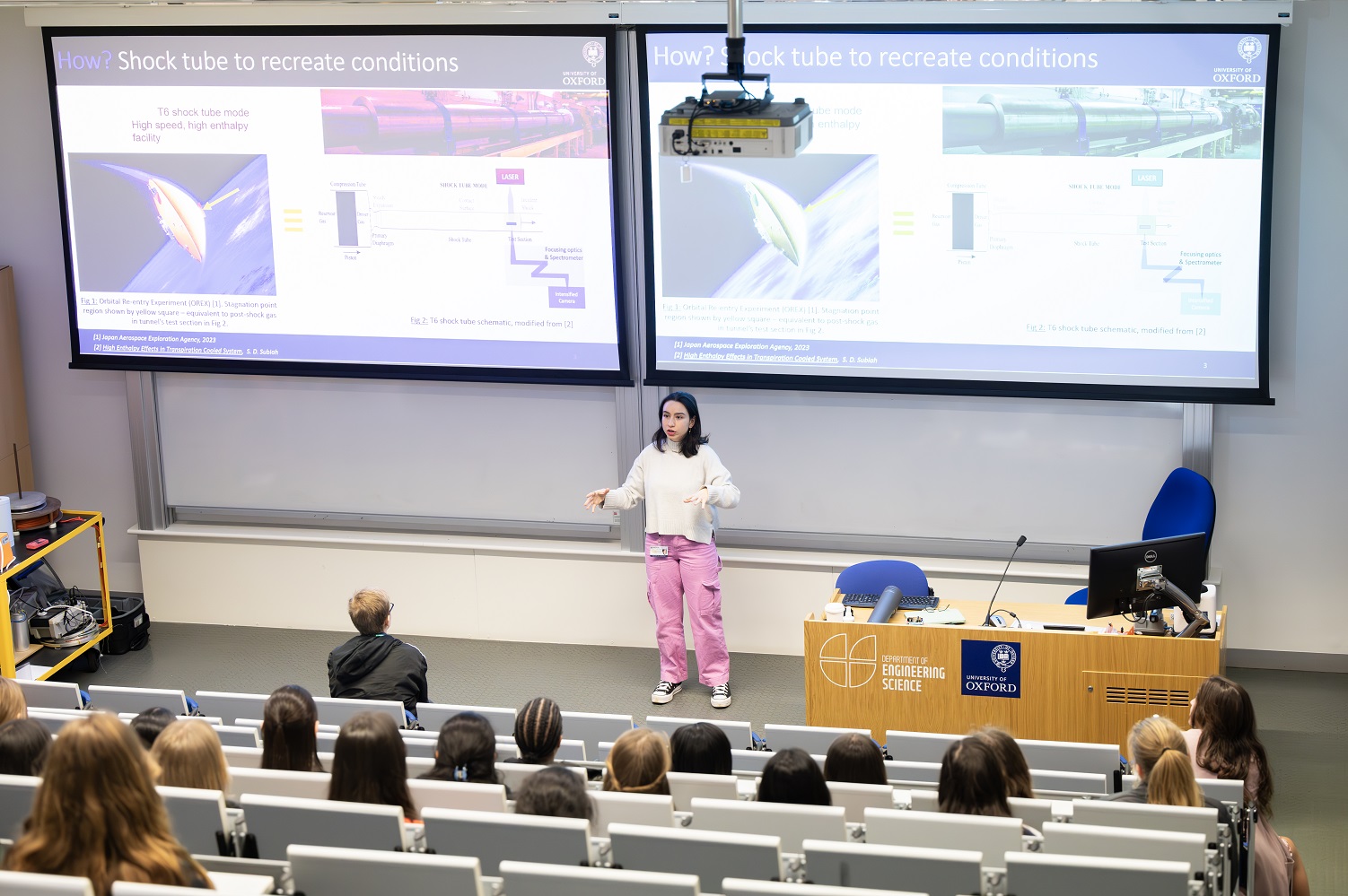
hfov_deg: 28.9
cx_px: 674
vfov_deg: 19.4
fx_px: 2619
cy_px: 448
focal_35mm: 70
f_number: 3.2
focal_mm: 70
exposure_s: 1/200
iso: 4000
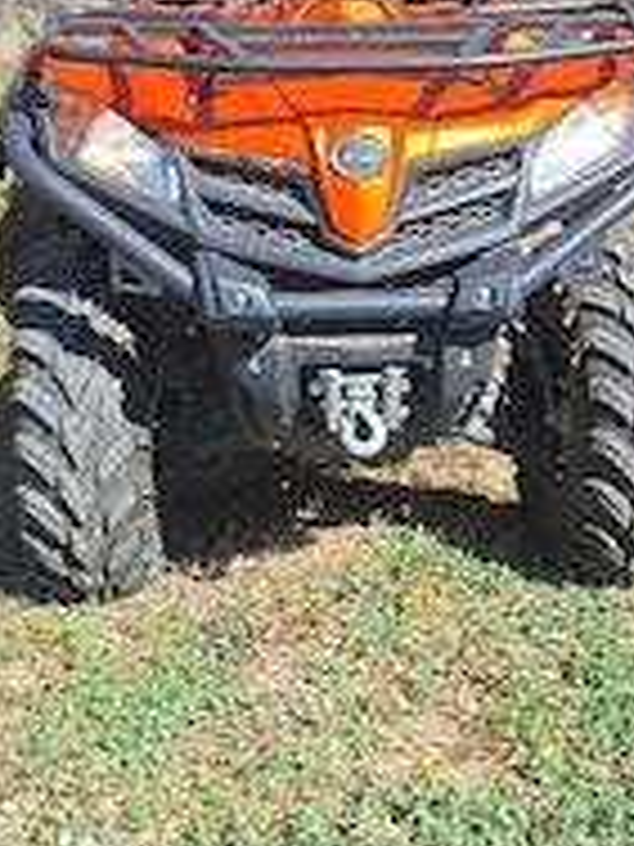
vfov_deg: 38.4
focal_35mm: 49
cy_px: 266
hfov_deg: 29.6
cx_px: 373
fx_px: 1197
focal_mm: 5.54
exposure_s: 1/2500
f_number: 1.8
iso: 40
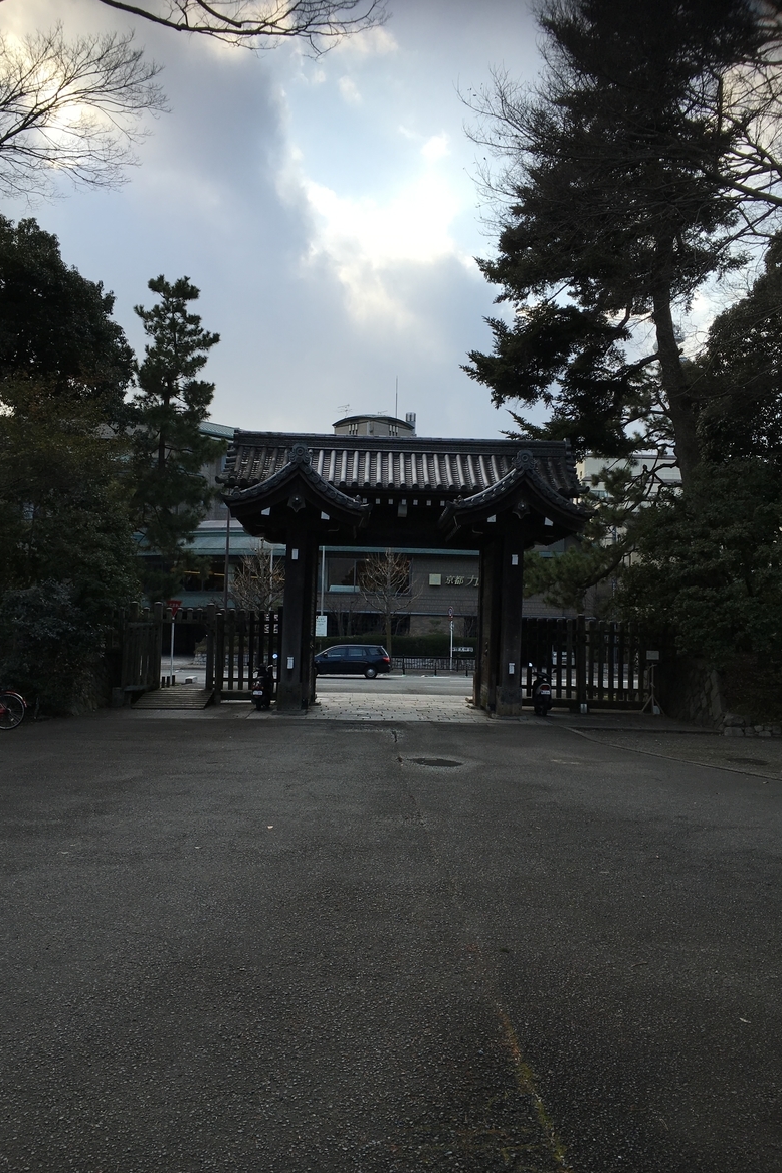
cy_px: 593
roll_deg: -0.1
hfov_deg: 42.3
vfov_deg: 60.3
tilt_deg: +3.0
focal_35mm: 31
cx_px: 403
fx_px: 1011
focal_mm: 4.15
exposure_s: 1/557
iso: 25
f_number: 2.2
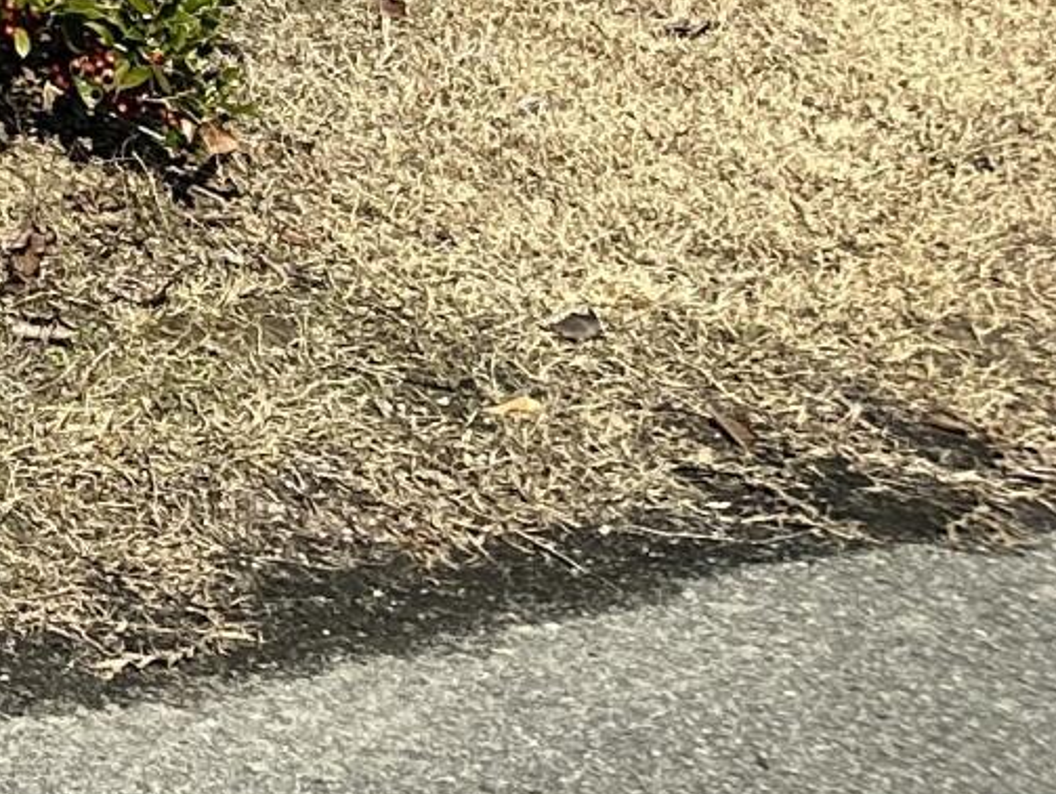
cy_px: -1214
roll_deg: -2.0
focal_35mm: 143
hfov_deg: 10.7
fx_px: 4365
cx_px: -1829
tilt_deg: -1.8
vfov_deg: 9.2
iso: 80
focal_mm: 6.86
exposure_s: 1/3155
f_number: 1.78
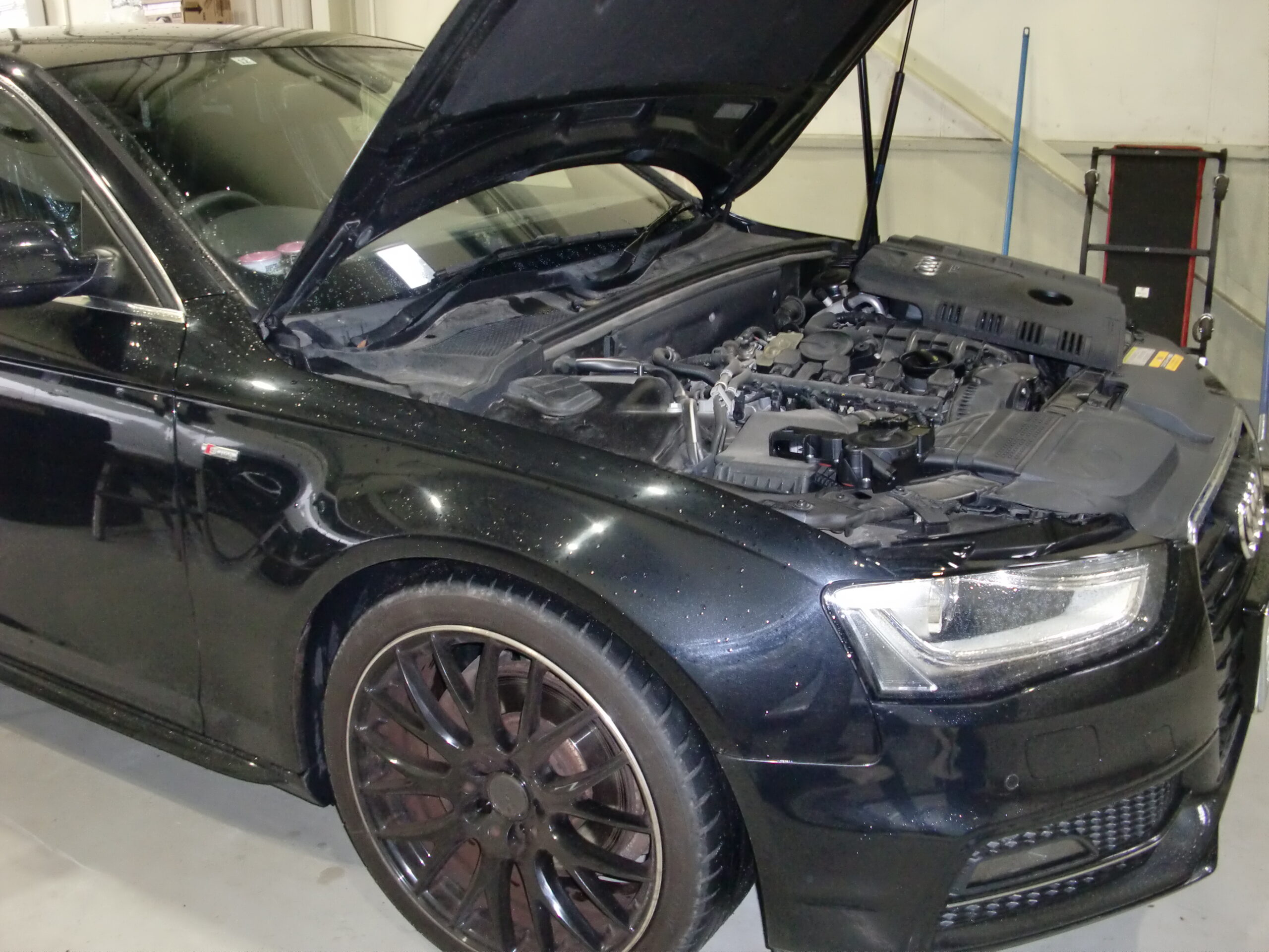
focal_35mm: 36
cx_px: 634
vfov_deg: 39.7
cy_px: 476
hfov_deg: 51.4
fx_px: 1320
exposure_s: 1/60
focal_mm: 6.3
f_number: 2.8
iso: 400
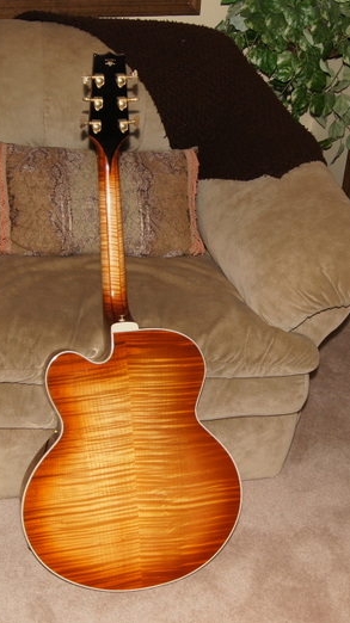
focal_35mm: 53
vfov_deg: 39.2
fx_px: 876
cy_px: 309
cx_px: 215
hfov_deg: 22.6
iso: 200
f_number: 5.6
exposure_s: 1/125
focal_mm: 22
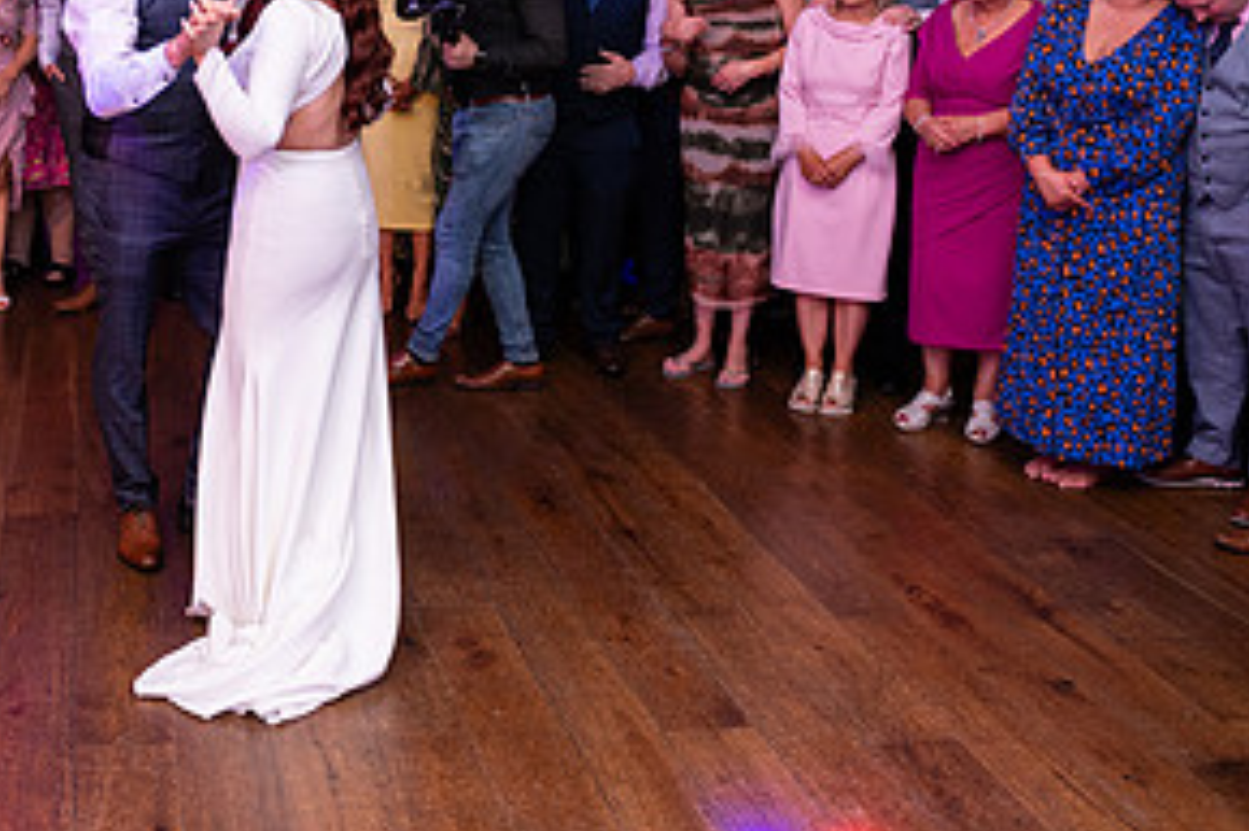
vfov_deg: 27.5
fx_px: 1664
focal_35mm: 48
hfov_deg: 40.1
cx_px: 327
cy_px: 161
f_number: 3.5
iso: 500
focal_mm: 24
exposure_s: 1/160
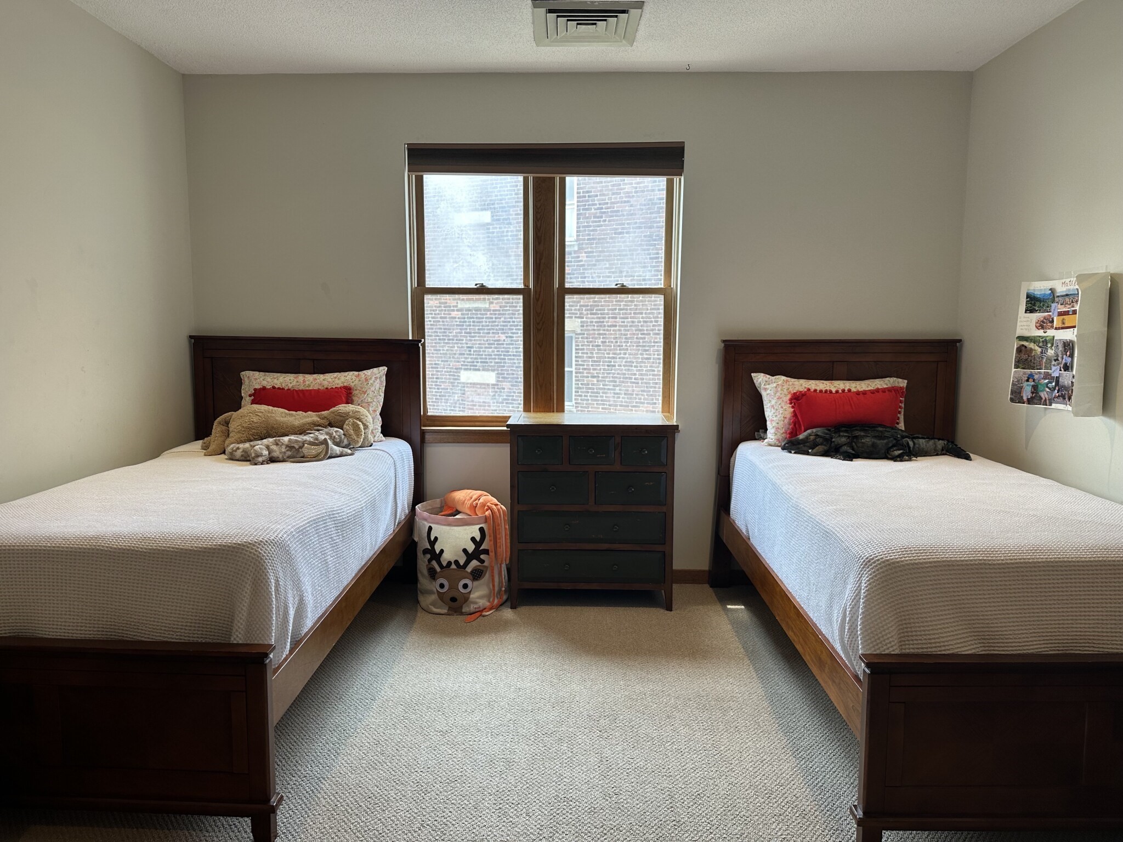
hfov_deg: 71.6
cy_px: 421
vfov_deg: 56.8
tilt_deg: -7.1
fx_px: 779
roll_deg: -0.8
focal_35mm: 24
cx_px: 562
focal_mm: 6.86
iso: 64
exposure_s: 1/120
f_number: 1.78
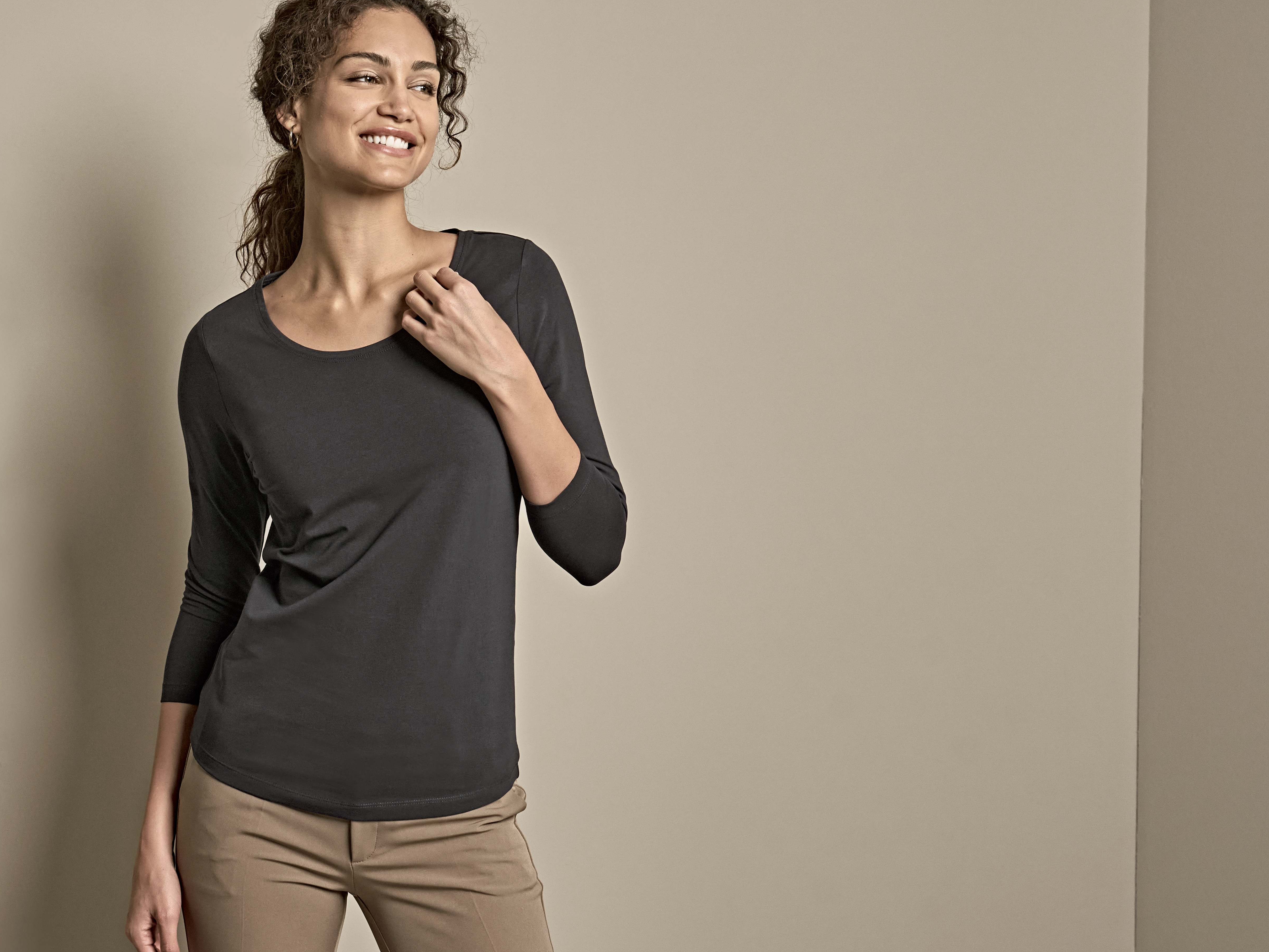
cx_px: 233
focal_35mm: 79
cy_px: 421
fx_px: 2896
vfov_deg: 18.7
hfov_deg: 24.3
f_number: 8
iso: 1000
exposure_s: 1/400
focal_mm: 46
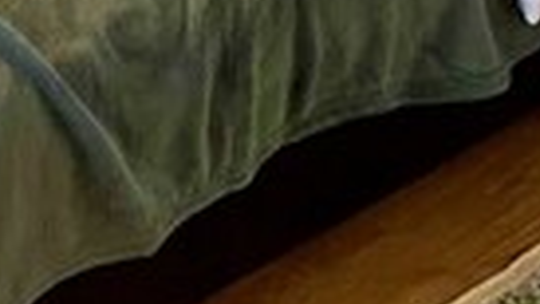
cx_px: -568
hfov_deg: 9.5
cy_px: -442
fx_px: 3021
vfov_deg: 5.5
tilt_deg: -15.8
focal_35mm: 211
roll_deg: +0.8
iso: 125
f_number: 1.8
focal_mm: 4.25
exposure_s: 1/50
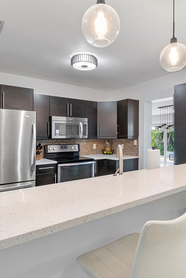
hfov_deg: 54.9
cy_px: 137
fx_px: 178
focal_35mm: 23
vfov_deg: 76.1
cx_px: 106
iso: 160
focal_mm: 10
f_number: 11
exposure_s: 1/2.5
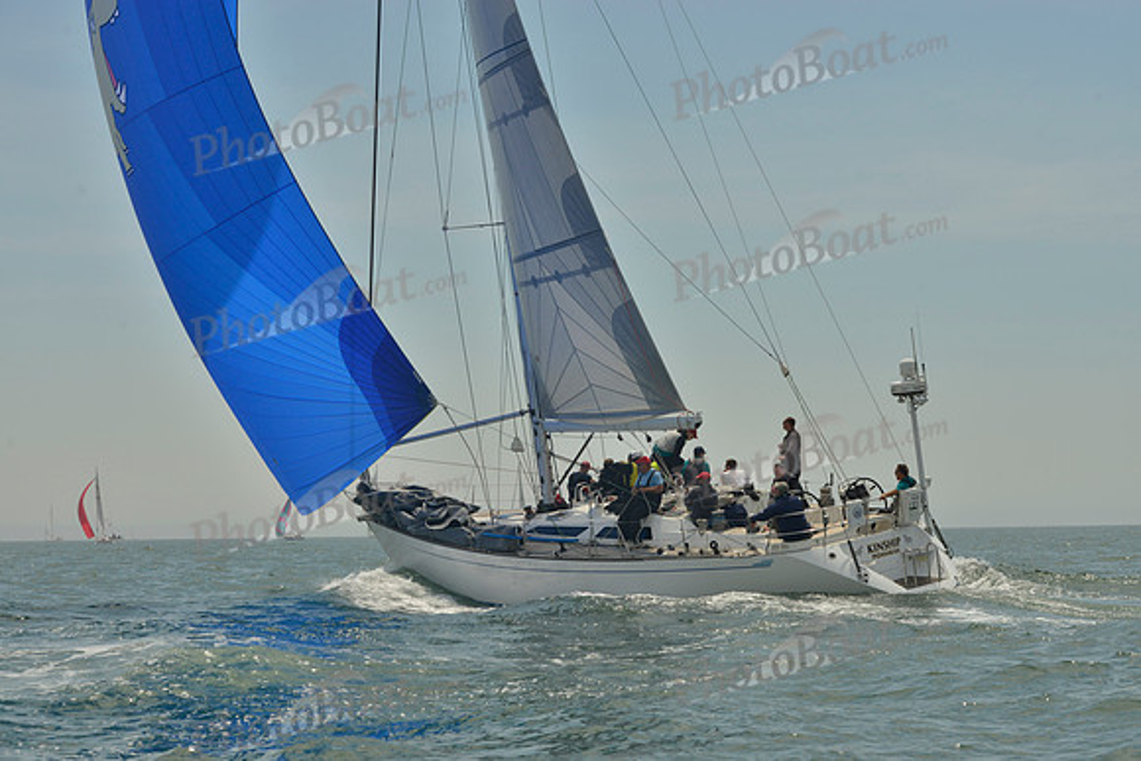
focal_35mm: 70
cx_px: 570
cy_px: 380
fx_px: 2219
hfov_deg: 28.8
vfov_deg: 19.5
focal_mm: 70
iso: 280
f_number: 10
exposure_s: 1/1250
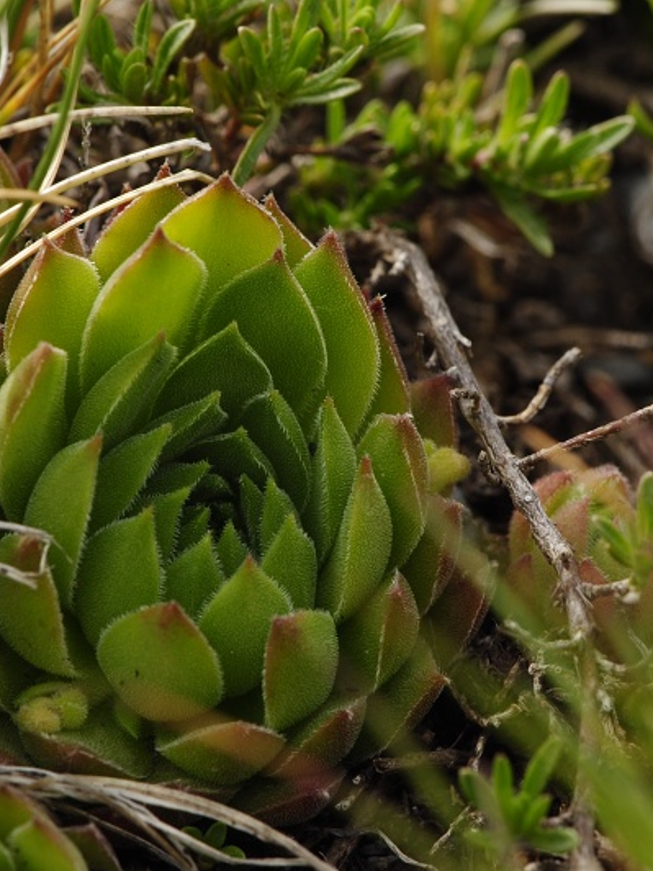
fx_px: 4646
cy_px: 437
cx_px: 435
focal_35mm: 185
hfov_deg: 8.0
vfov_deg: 10.7
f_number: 11
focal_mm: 85
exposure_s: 1/100
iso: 200
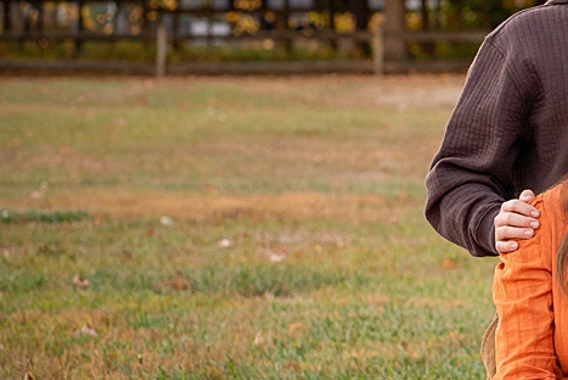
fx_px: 3678
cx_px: 771
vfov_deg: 5.9
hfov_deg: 8.7
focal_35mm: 233
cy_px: 169
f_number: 5
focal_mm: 85
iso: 800
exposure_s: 1/160
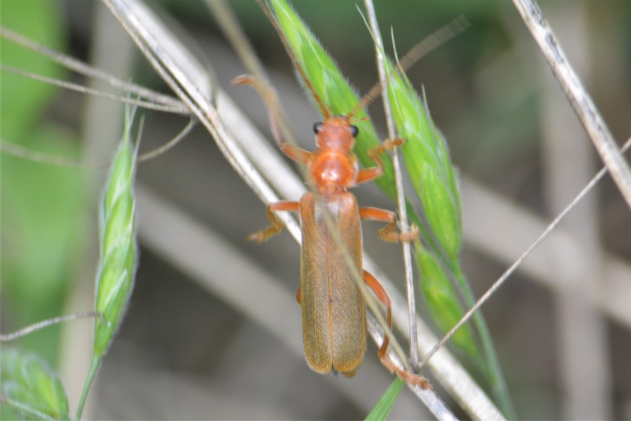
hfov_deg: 4.6
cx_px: 316
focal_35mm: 450
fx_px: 7889
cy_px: 210
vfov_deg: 3.1
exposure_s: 1/125
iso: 450
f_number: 5.6
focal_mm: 300
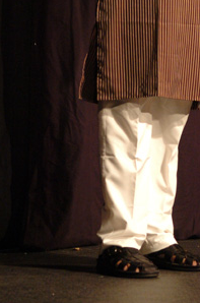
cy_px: 1
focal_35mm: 136
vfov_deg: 14.9
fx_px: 1140
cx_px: 160
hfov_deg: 10.0
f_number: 2.8
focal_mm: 45
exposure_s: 1/100
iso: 800
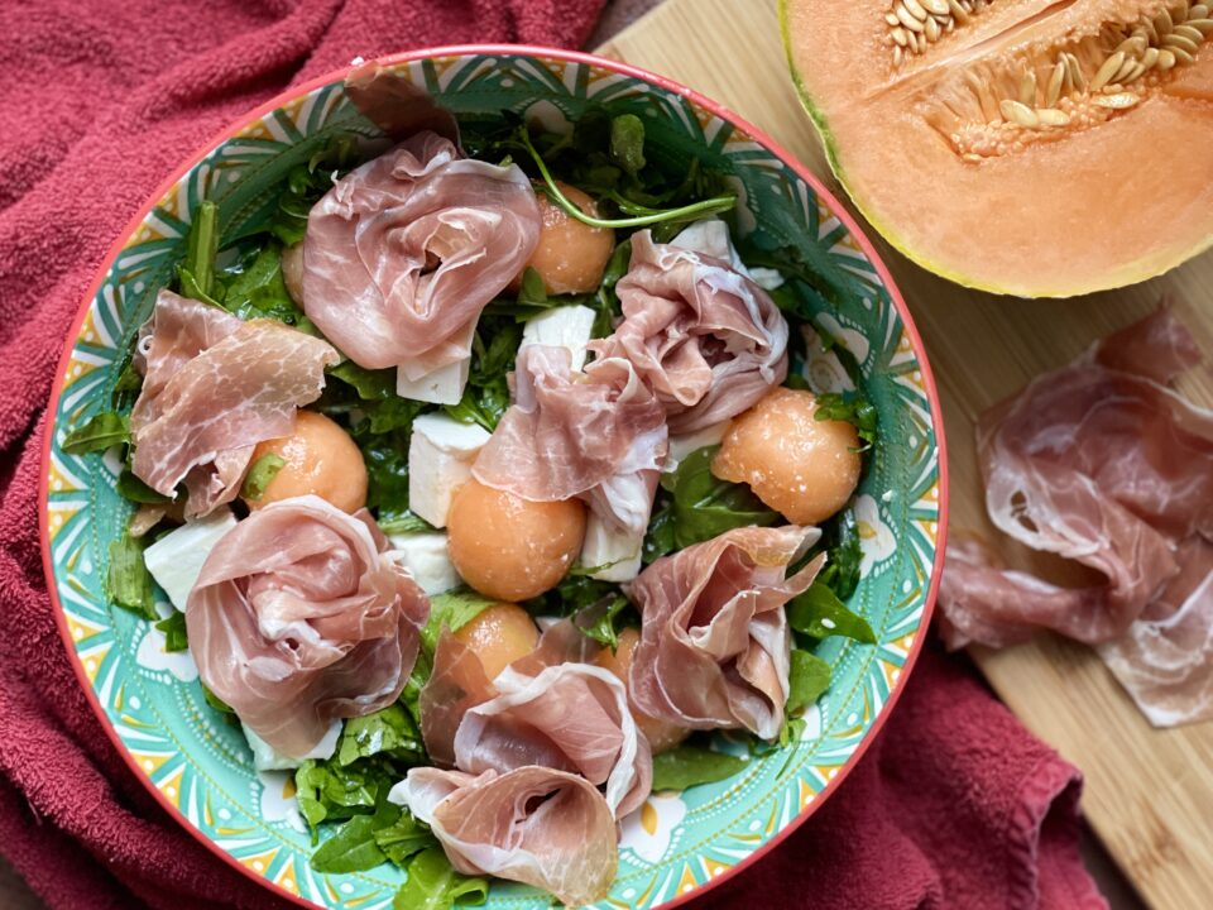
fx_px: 2243
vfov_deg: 22.9
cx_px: 606
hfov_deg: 30.3
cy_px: 455
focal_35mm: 64
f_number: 2.2
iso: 160
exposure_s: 1/121
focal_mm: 7.5
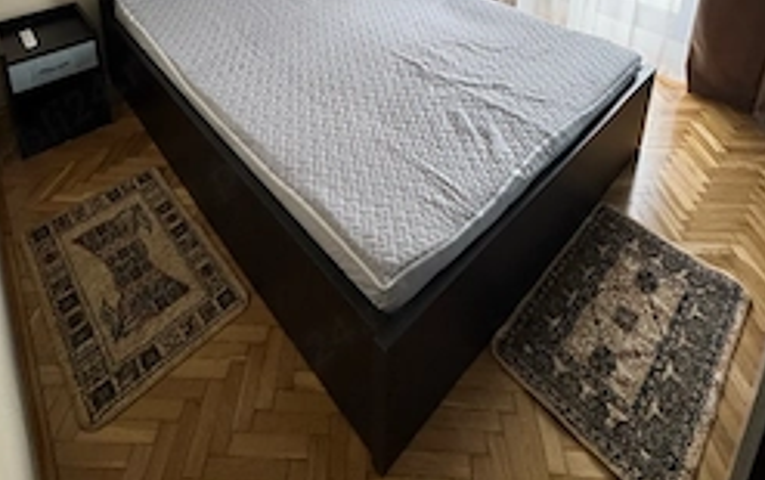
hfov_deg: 74.7
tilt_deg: -15.4
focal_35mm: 24
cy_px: -87
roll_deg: +0.1
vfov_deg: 38.7
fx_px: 501
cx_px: 369
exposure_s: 1/50
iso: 200
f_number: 2.2
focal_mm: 2.22
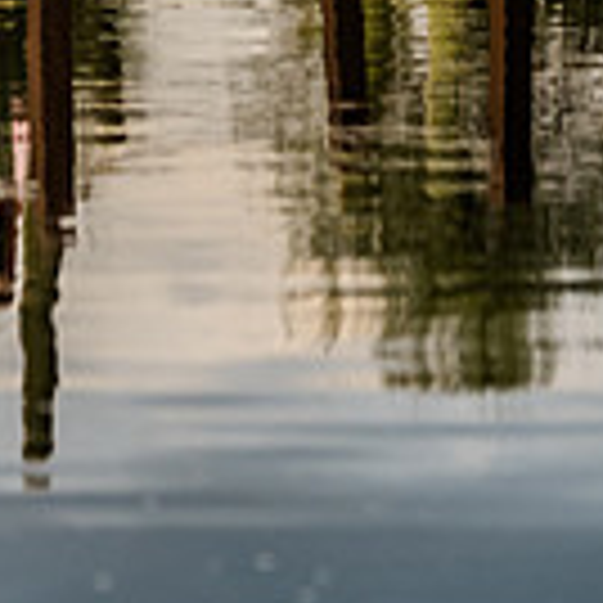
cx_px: 86
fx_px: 6504
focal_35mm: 330
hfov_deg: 5.3
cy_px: -382
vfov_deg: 5.3
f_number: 5.6
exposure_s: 1/200
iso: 400
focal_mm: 116
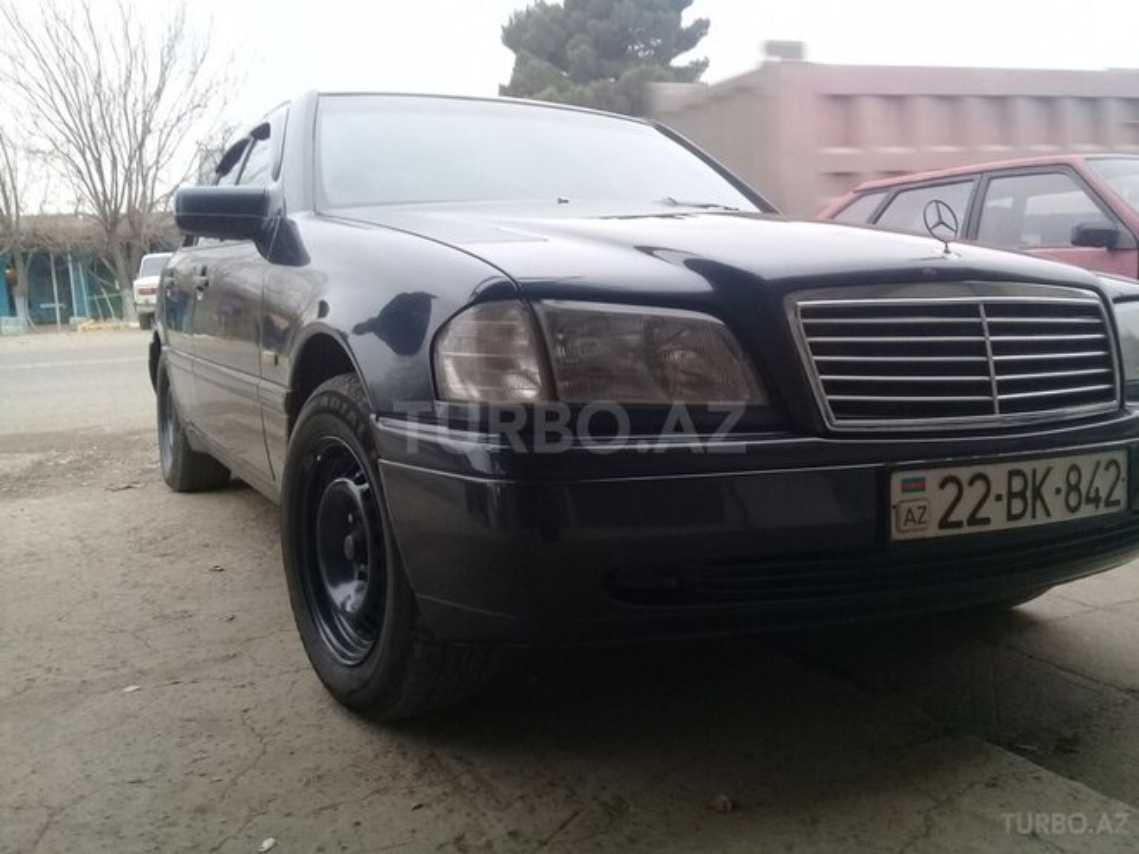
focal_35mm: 31
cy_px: 427
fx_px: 1020
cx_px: 570
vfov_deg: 45.4
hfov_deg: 58.4
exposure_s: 1/33
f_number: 2.2
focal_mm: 3.3
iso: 100
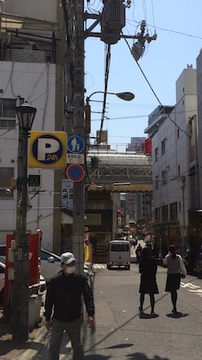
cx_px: 132
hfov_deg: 27.5
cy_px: 180
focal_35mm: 43
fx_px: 410
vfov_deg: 47.4
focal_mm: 4.15
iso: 32
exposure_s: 1/3165
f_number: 2.2
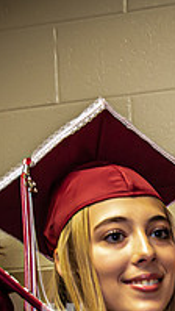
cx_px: 360
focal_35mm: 138
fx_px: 1138
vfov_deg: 14.9
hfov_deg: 8.3
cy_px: 394
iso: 1600
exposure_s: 1/25
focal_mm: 20
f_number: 4.5
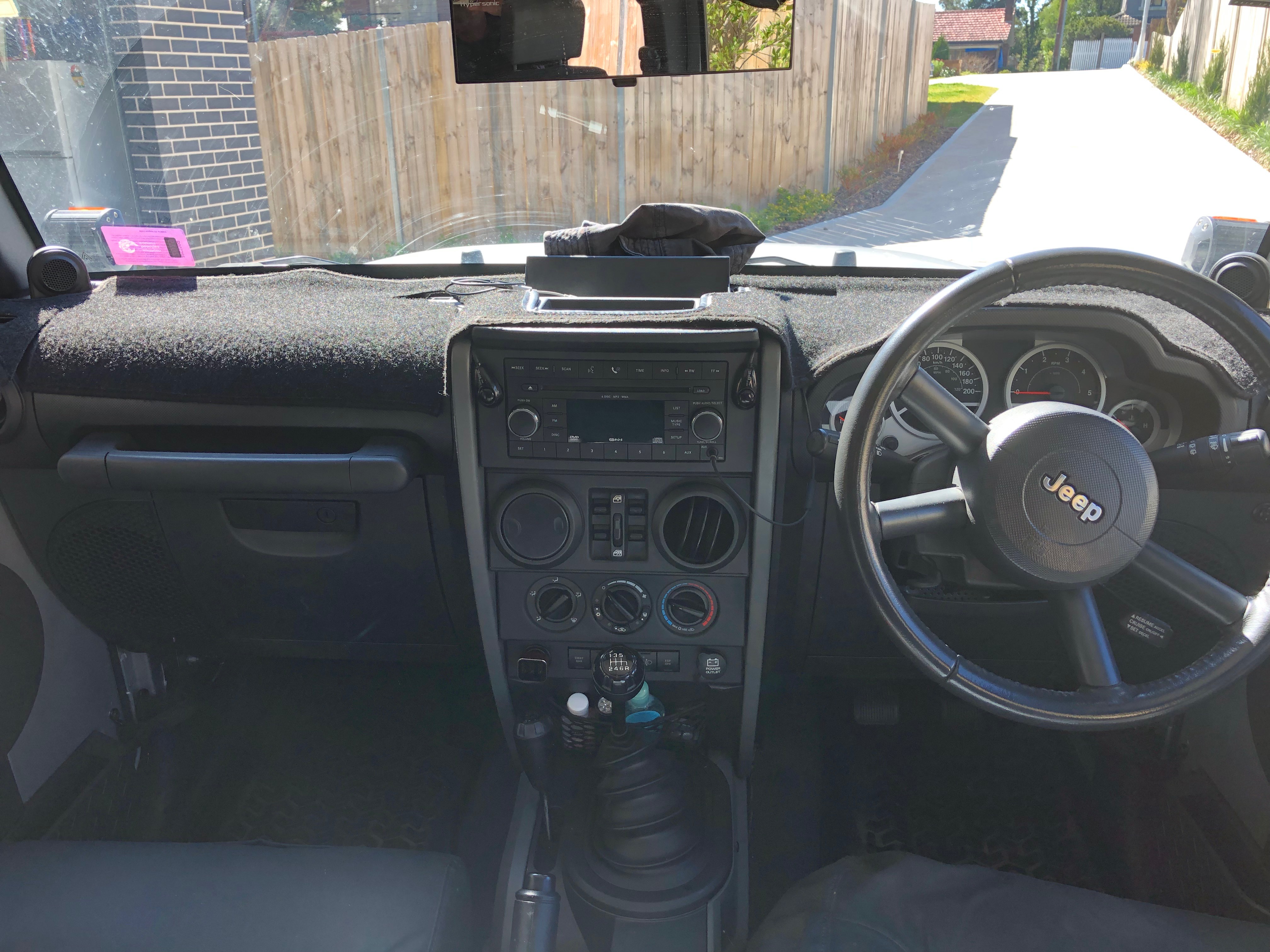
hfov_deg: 63.4
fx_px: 1027
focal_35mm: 28
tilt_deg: -20.2
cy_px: 476
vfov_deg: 49.7
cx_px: 635
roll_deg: +0.8
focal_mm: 3.99
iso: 25
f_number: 1.8
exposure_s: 1/120
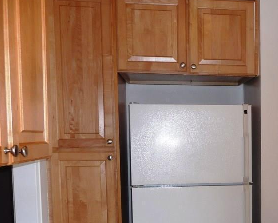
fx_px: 411
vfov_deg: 29.6
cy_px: 177
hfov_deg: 35.2
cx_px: 249
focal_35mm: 50
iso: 100
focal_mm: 4.7
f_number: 3.3
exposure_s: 1/30
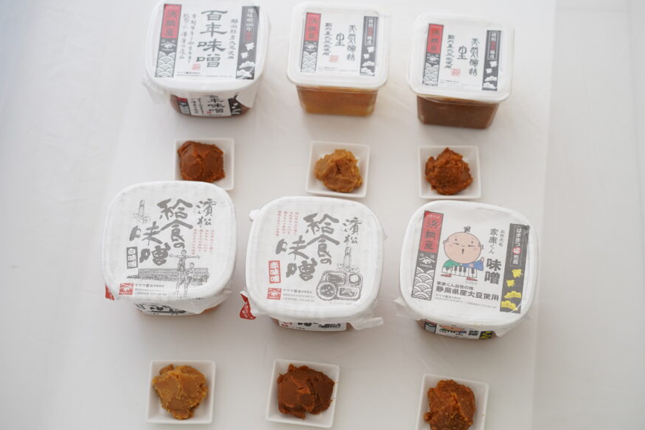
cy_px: 215
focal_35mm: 65
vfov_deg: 20.9
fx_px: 1165
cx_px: 331
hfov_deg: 30.9
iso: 1000
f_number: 4
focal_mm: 55
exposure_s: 1/400
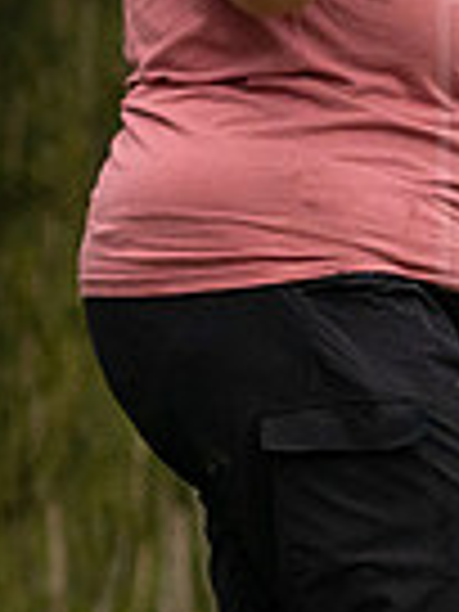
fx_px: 25335
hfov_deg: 1.0
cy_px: 218
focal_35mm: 1433
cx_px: 868
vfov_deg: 1.4
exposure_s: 1/1600
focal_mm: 350
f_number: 6.3
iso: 6400
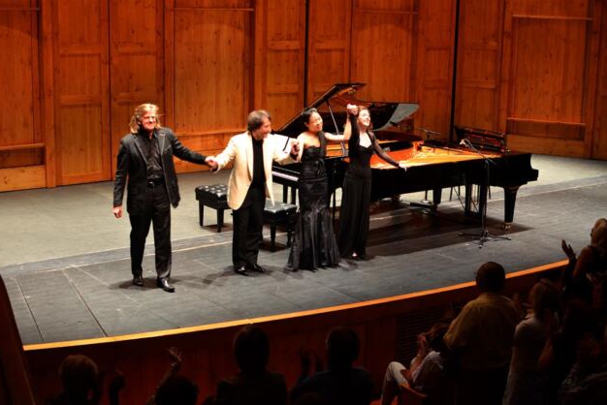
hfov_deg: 37.2
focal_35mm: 54
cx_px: 302
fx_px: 903
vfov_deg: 25.3
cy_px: 204
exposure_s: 1/40
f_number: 3.2
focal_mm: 35
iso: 800
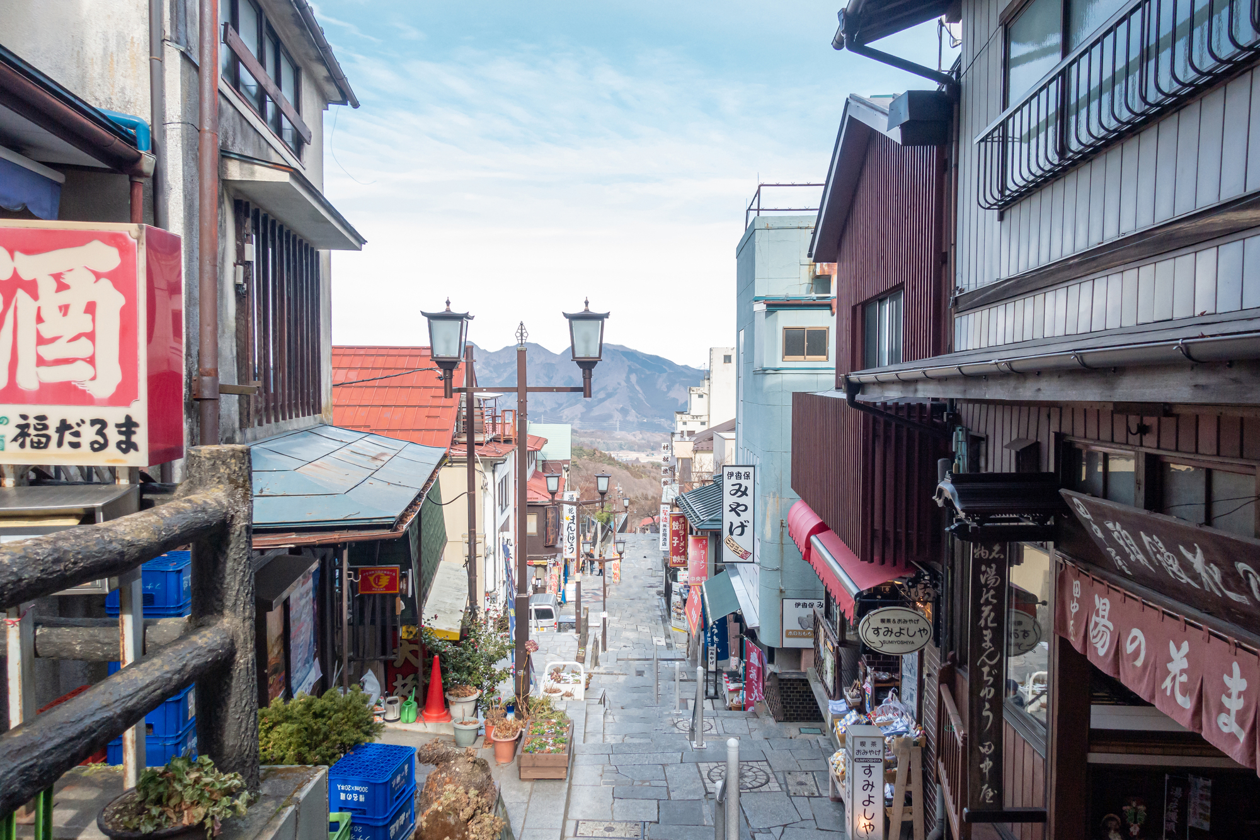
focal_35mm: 24
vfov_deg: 53.1
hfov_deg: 73.7
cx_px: 630
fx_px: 840
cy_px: 420
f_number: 4.5
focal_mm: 8.82
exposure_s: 1/125
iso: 640
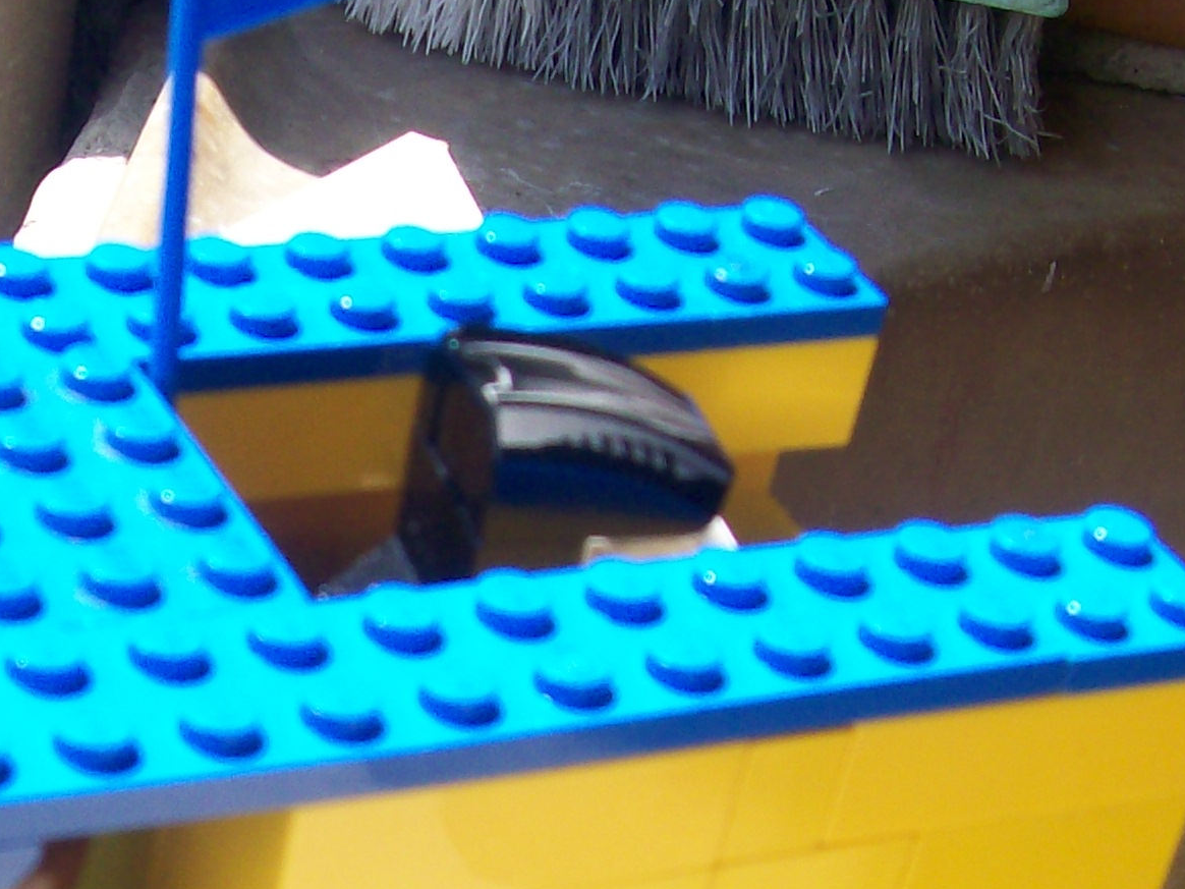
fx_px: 3252
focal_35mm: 95
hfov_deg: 20.2
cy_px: 1039
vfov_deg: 15.1
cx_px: 71
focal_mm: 6
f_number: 4.8
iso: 80
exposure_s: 1/269
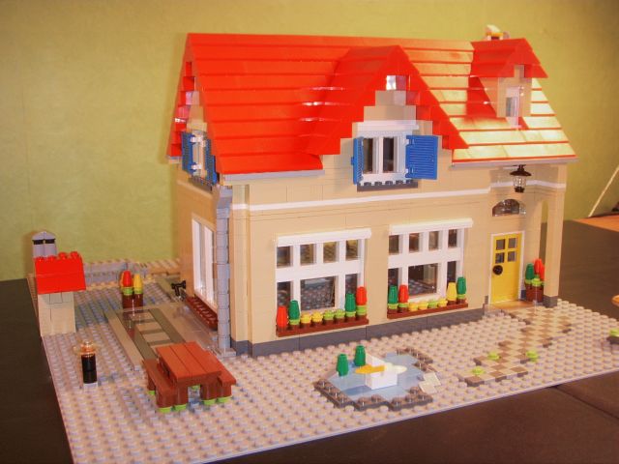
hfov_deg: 47.9
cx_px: 310
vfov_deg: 36.8
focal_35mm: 39
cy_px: 232
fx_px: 697
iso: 100
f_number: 3.5
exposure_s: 1/45
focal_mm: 6.6
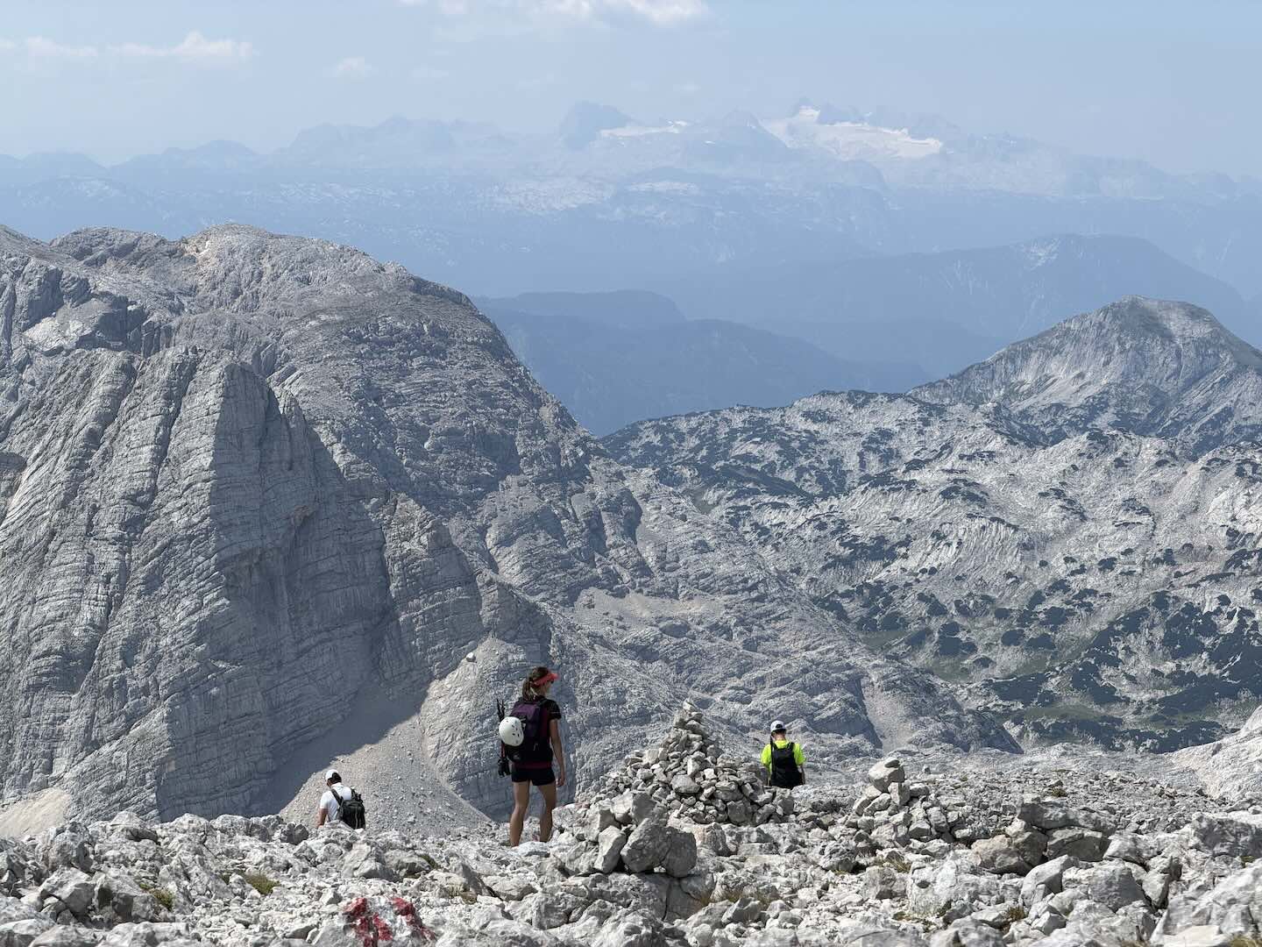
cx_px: 631
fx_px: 3646
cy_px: 474
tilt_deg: -5.5
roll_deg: -1.5
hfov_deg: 19.6
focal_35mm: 100
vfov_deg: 14.8
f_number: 2.8
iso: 20
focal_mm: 16.89
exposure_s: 1/717
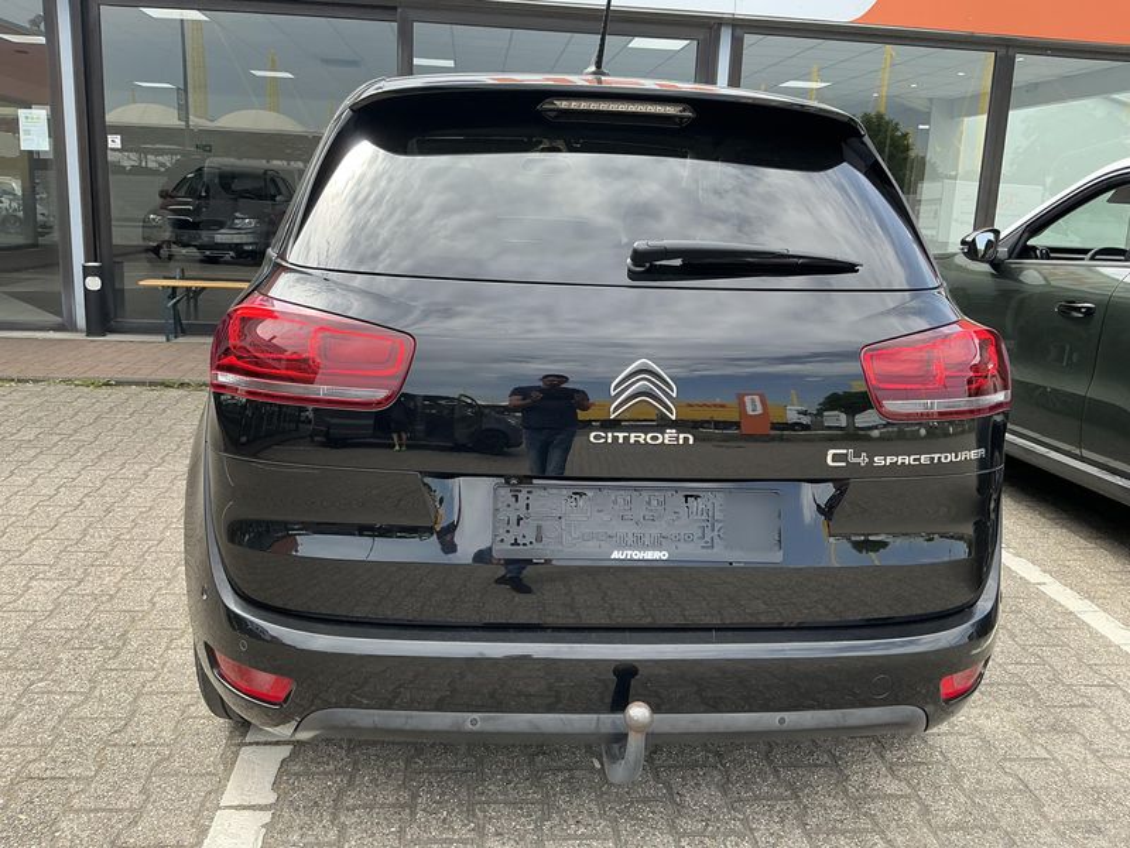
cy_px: 424
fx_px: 914
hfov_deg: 63.4
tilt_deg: -7.1
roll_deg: -3.4
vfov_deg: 49.7
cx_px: 565
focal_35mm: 28
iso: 25
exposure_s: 1/312
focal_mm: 3
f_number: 1.8
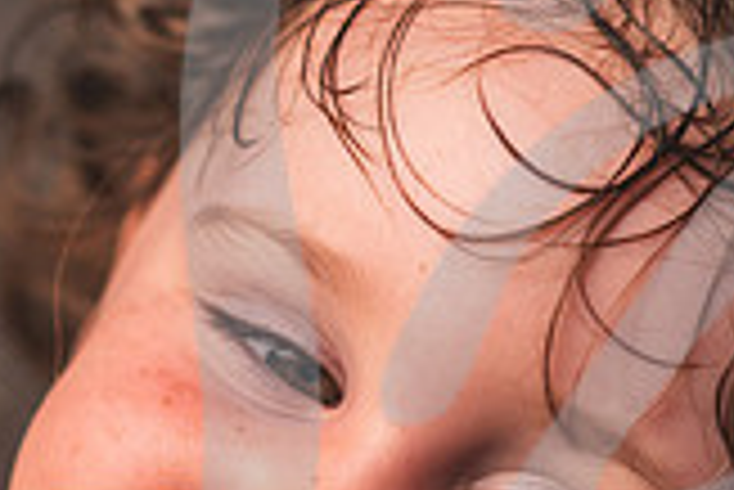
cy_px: 578
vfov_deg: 4.5
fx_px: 6163
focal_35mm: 302
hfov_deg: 6.8
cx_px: 347
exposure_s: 1/800
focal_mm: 85
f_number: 2.8
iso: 100
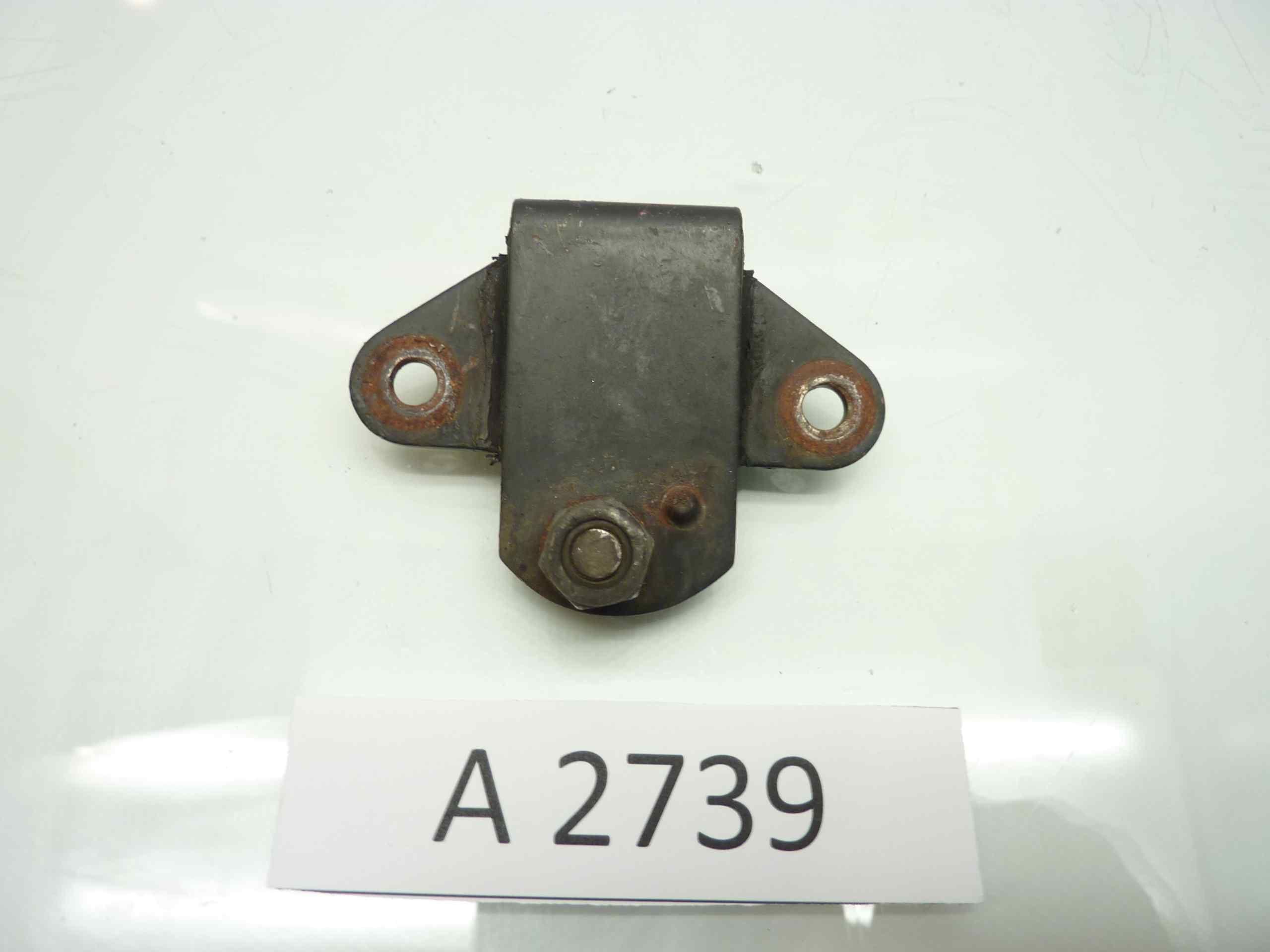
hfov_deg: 69.4
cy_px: 476
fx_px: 917
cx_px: 635
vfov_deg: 54.9
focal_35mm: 25
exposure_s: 1/13
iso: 80
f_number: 3.3
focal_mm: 4.1
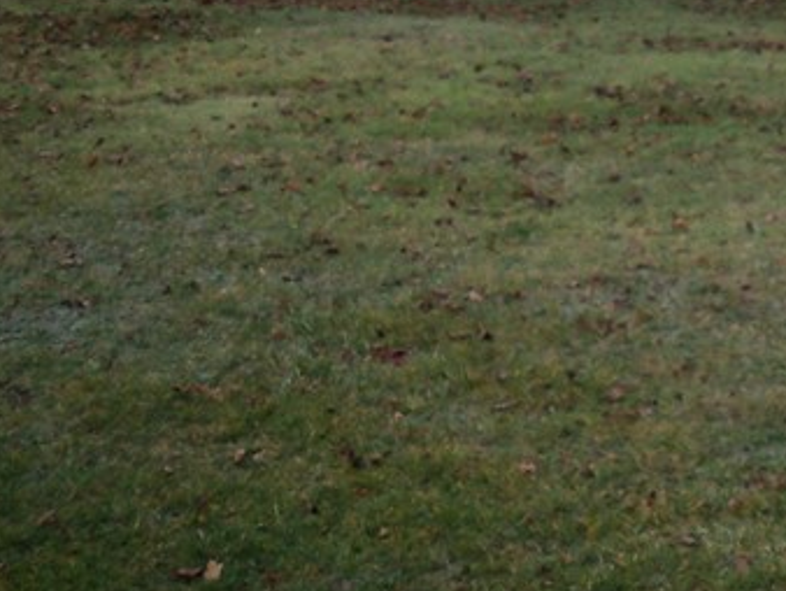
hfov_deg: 15.7
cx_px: 1174
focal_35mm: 115
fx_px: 2613
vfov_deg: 12.4
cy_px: -219
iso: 160
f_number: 3.5
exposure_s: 1/80
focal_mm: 6.3
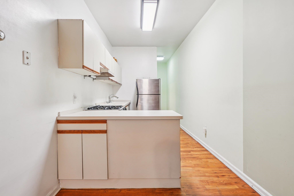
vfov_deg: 73.7
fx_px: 131
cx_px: 147
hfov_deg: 96.7
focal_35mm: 16
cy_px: 98
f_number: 8
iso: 400
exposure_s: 1/8
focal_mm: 16
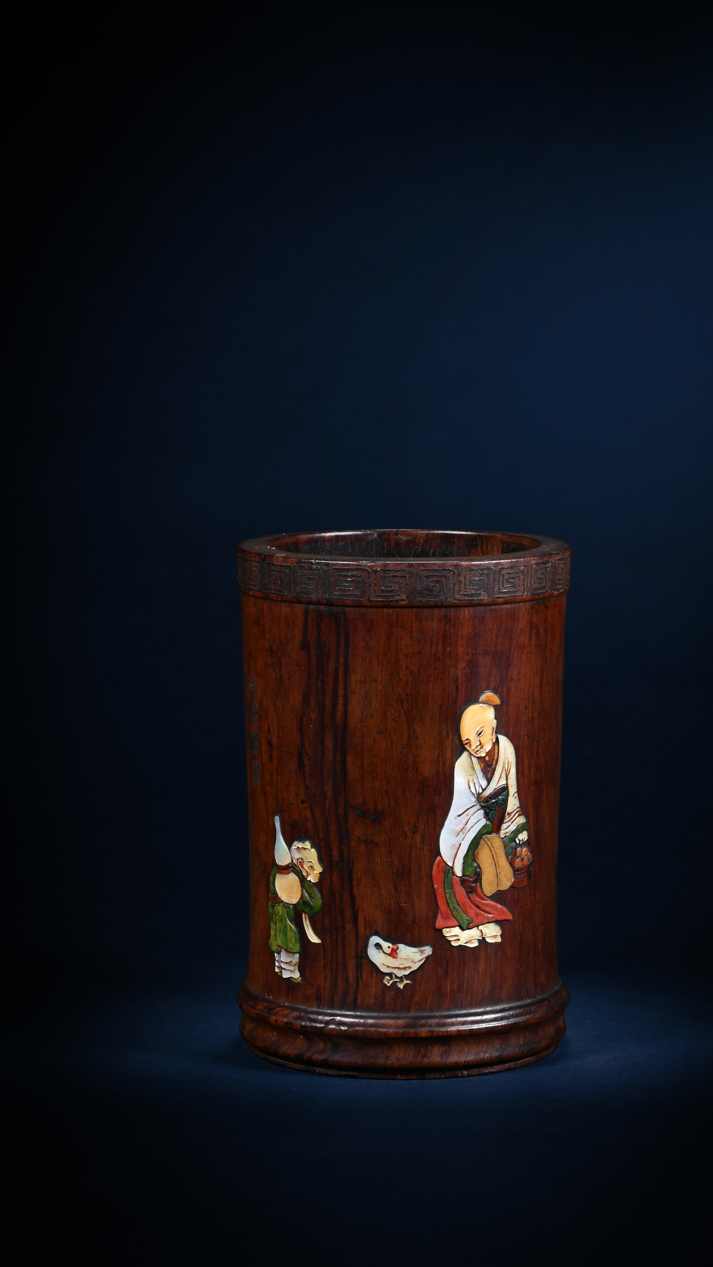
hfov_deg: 9.6
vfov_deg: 17.0
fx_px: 4235
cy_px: 632
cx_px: 410
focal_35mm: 126
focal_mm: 120
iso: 100
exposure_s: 1/100
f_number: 22
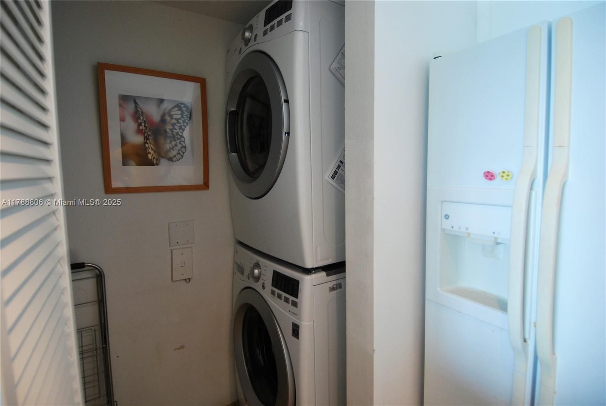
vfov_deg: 67.5
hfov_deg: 89.9
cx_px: 303
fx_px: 303
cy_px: 203
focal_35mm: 18
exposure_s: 1/30
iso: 360
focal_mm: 12
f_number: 4
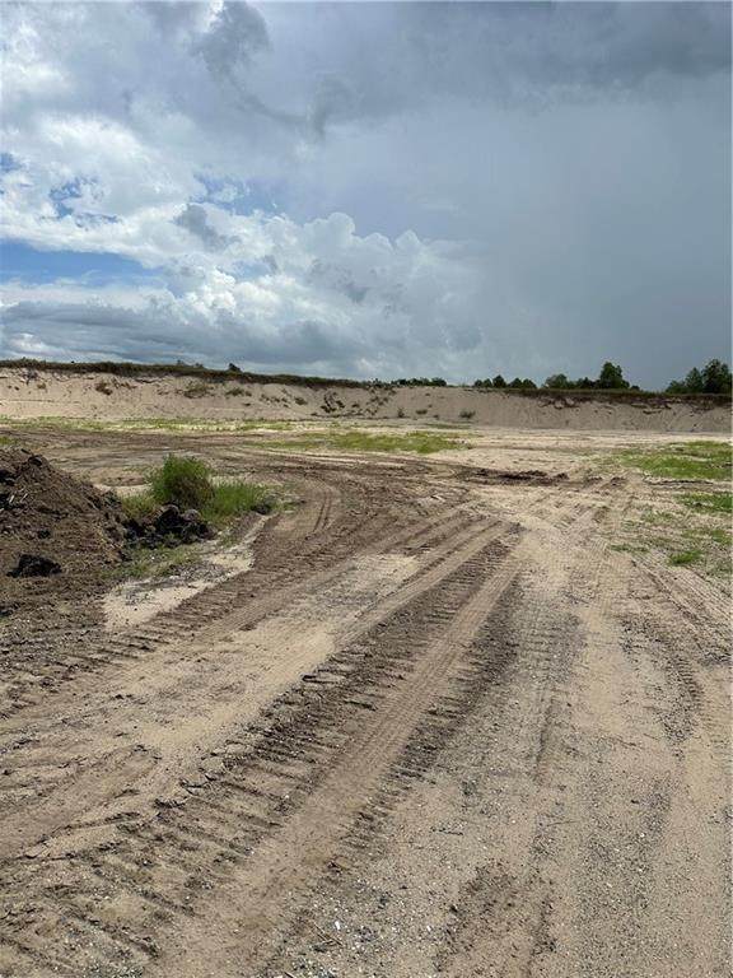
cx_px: 366
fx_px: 678
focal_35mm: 24
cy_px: 489
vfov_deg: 71.6
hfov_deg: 56.8
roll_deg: -2.6
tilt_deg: -6.6
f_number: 1.78
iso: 80
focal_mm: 6.86
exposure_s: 1/7576
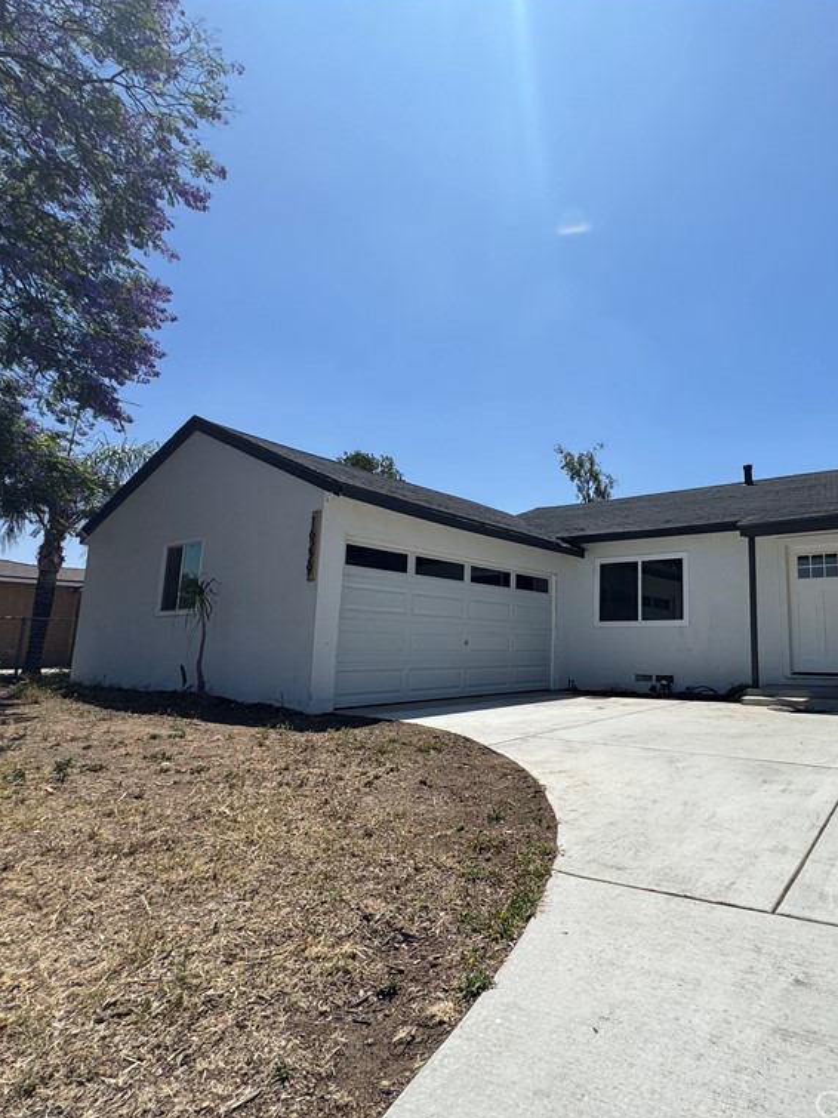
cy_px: 557
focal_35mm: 19
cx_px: 613
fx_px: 613
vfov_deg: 84.7
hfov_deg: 65.1
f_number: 2.2
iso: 50
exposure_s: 1/3247
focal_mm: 2.22
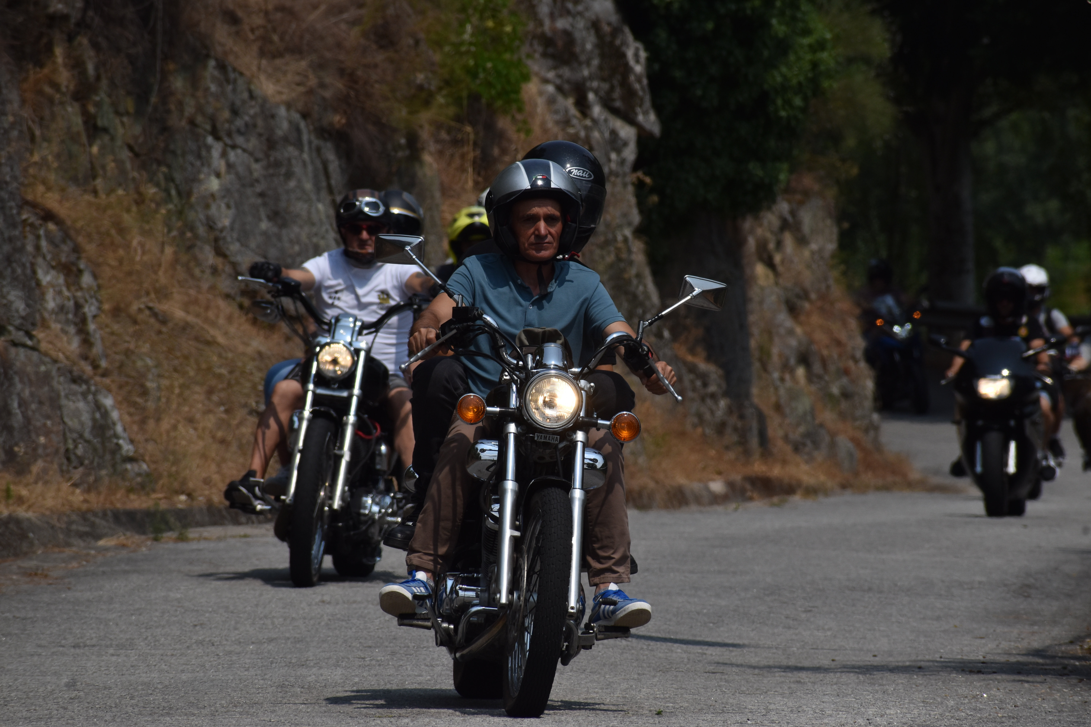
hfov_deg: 6.2
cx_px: 546
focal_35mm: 330
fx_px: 10000
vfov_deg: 4.2
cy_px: 364
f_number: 9
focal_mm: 220
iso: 200
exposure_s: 1/2500
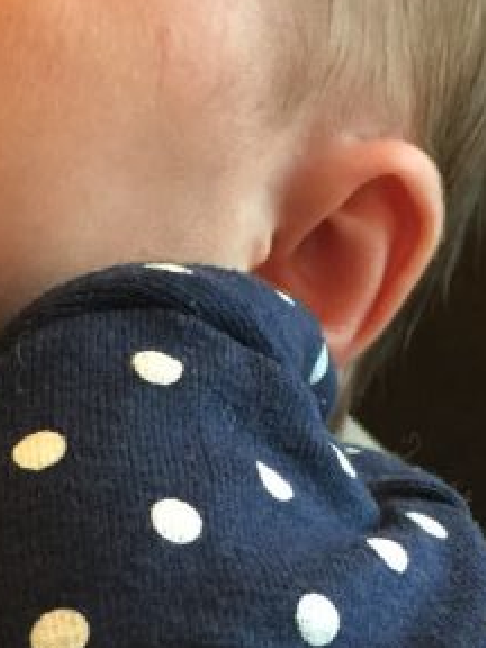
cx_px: 220
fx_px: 1928
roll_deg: -8.5
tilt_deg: -42.9
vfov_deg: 18.6
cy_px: 623
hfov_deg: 14.4
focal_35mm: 103
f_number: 2.2
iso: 125
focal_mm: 4.15
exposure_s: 1/15
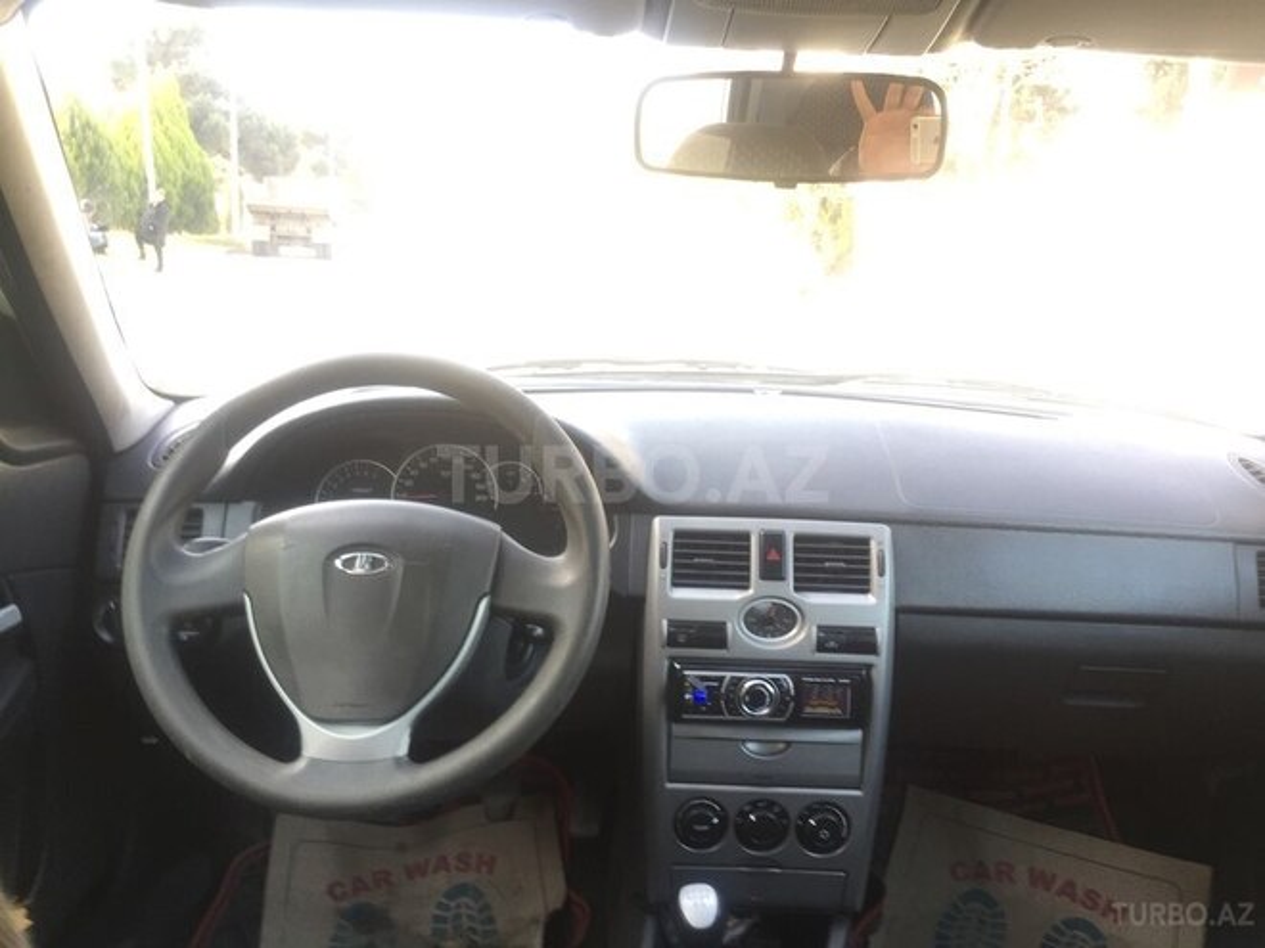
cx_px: 632
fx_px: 1060
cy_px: 474
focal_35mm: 29
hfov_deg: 61.7
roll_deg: -3.6
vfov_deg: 48.2
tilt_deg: -12.0
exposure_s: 1/50
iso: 40
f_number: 2.2
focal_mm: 4.15
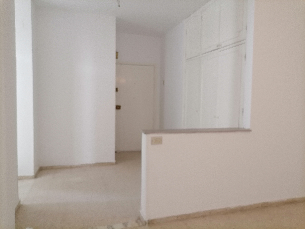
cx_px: 152
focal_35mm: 27
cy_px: 114
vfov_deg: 51.4
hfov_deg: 65.3
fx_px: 238
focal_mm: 5.4
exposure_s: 1/33.3
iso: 250
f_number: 1.8
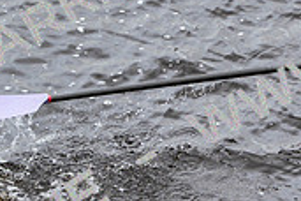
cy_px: 149
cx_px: 403
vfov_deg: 2.0
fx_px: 5668
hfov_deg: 3.0
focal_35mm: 678
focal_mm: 200
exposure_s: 1/2000
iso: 400
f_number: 2.8
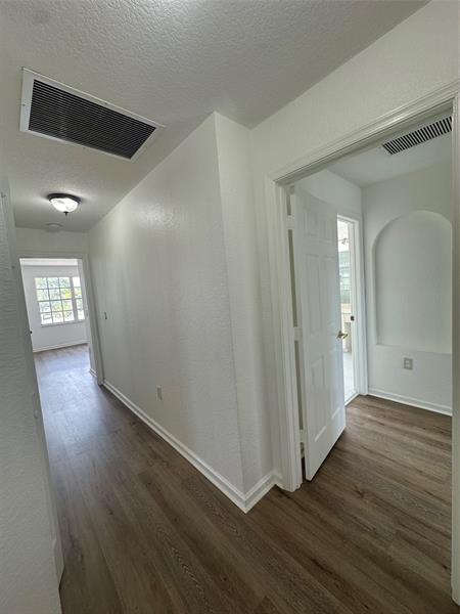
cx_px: 230
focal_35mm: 14
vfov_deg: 102.1
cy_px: 307
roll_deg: +4.2
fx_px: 248
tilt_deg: -4.4
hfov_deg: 85.7
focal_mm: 2.22
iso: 64
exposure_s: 1/120
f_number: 2.2
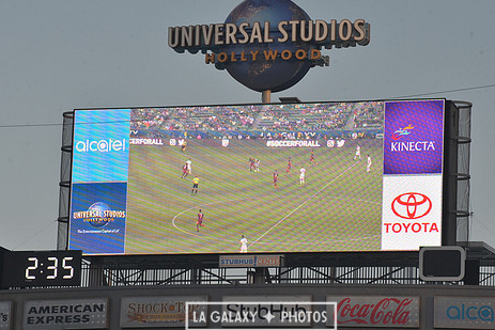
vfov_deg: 6.3
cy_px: 156
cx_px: 261
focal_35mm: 219
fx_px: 3012
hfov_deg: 9.4
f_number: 11
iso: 800
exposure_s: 1/500
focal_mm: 175
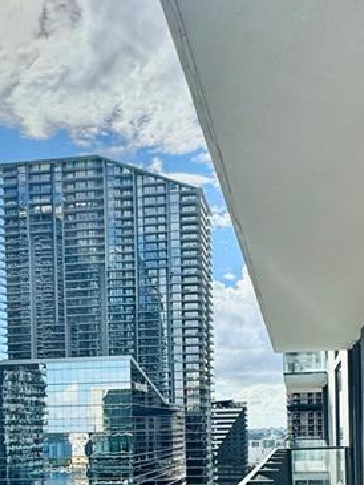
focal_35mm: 46
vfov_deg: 38.4
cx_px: 201
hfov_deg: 31.5
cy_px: 436
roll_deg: +1.0
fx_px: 645
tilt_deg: -0.5
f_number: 2.2
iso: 40
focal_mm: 2.22
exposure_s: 1/2415
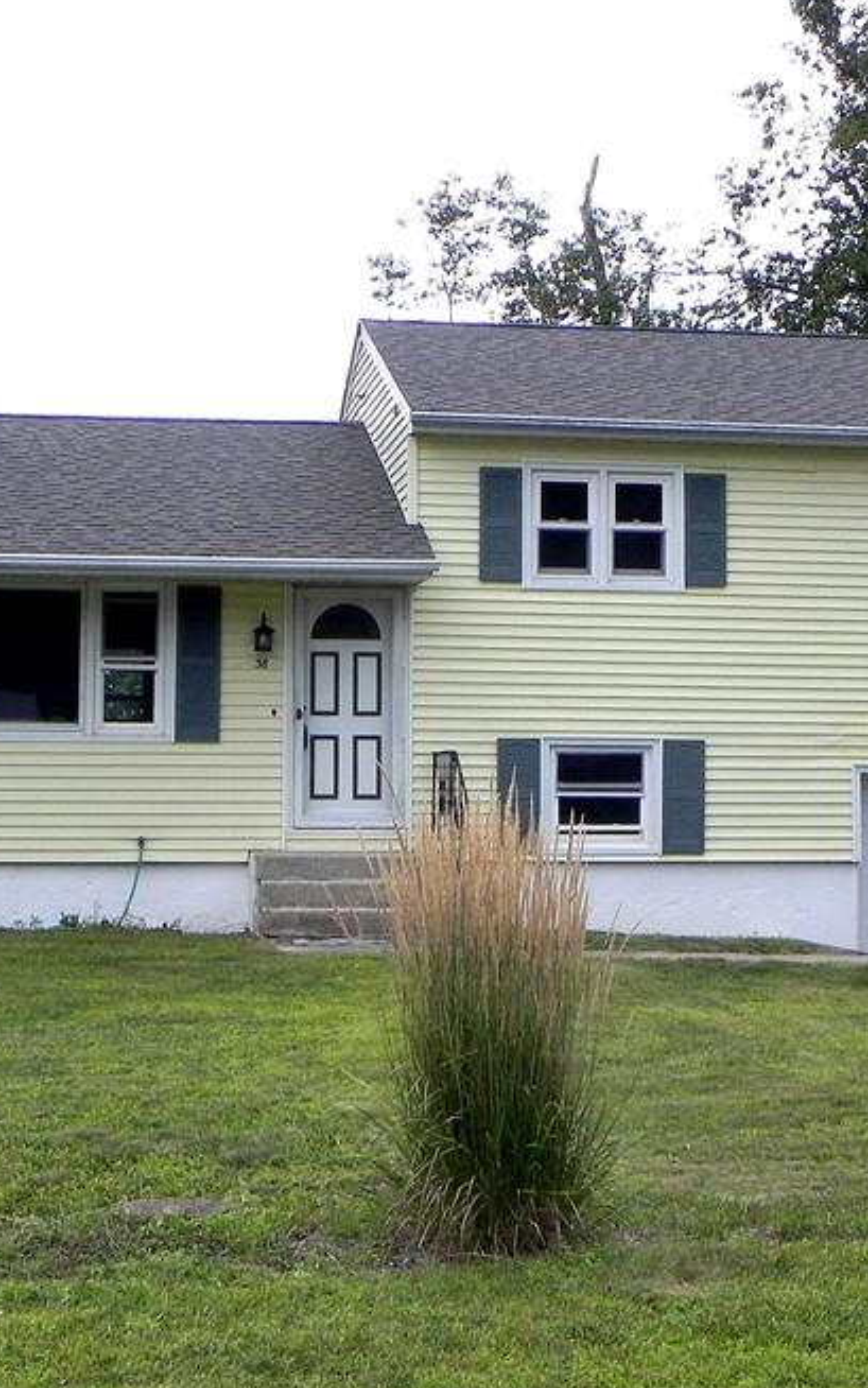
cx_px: 511
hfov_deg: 19.1
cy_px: 768
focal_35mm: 68
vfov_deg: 30.2
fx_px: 2573
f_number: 6.3
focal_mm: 7.3
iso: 224
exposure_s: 1/368
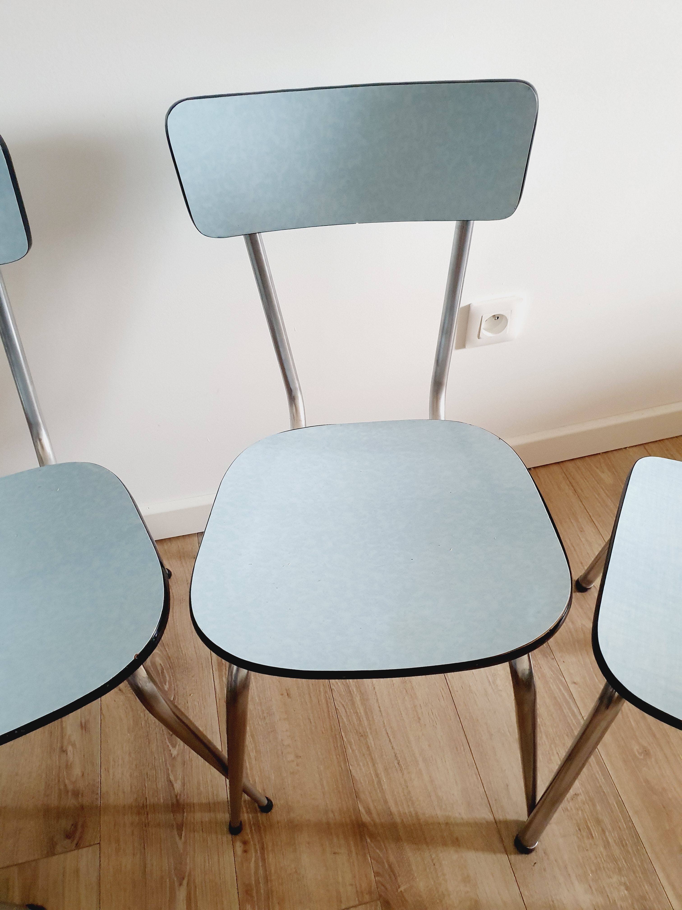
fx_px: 683
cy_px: 455
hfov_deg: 53.1
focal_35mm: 26
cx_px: 341
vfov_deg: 67.3
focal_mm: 4.32
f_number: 1.5
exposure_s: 1/50
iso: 400
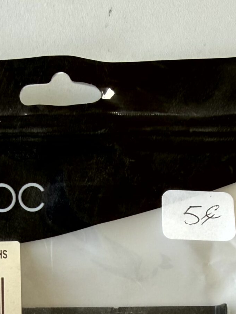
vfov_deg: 24.9
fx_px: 618
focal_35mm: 68
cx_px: 75
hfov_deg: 21.5
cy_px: 405
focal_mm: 2.22
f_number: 2.2
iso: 40
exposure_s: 1/99
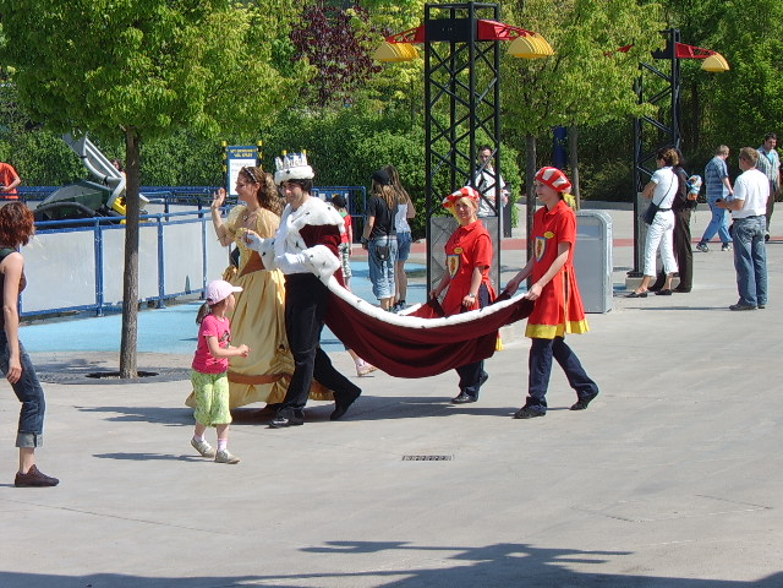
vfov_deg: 17.0
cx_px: 392
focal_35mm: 87
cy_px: 294
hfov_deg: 22.5
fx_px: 1968
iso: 50
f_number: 6.7
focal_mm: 22.74
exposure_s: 1/162
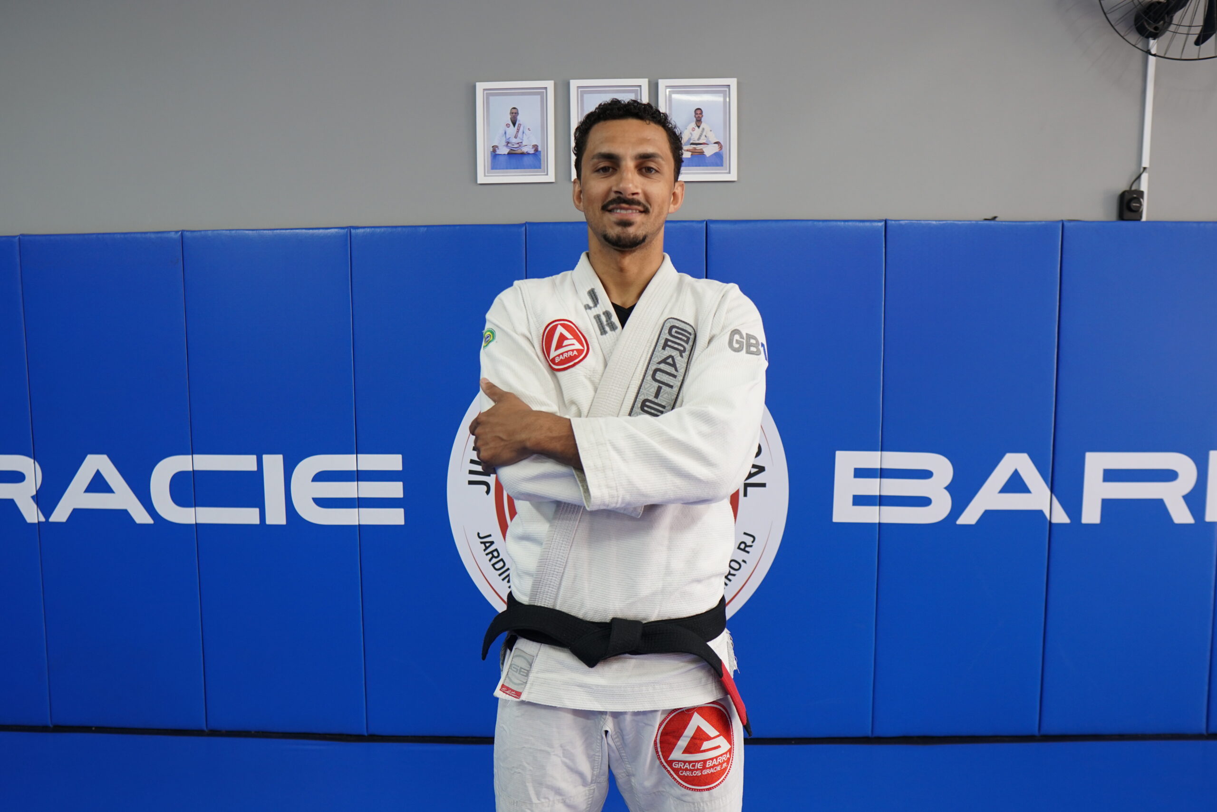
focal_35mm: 24
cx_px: 608
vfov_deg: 53.1
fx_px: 811
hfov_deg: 73.7
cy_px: 406
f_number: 2.8
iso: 320
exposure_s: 1/60
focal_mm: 16
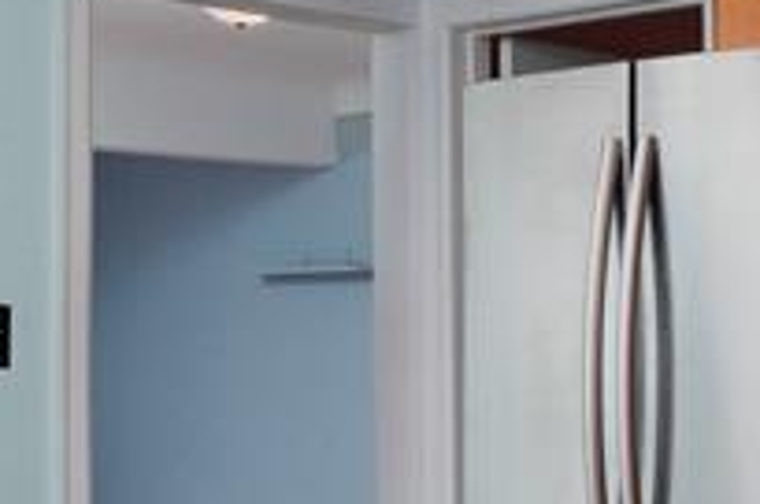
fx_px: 2108
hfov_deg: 20.4
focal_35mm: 100
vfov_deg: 13.6
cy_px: 378
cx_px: 463
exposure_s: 1/125
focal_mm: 13
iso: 500
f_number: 7.1
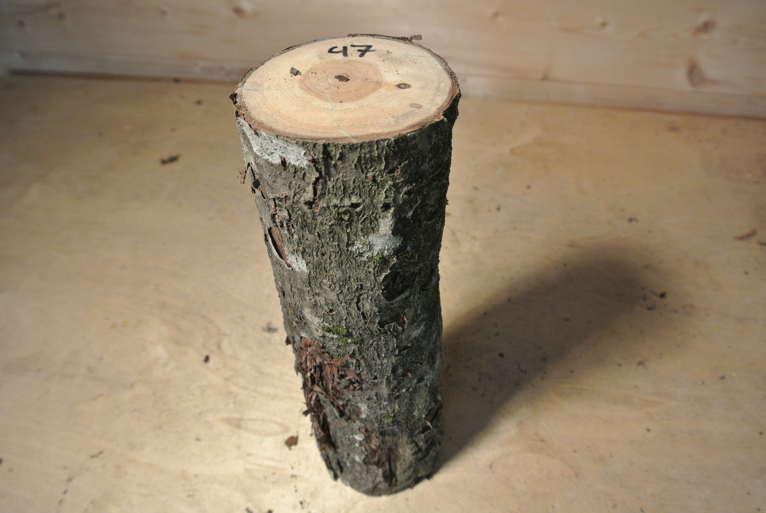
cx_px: 383
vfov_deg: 43.7
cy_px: 256
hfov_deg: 61.9
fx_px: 639
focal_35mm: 30
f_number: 3.5
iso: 500
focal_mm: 11.4
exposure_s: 1/60
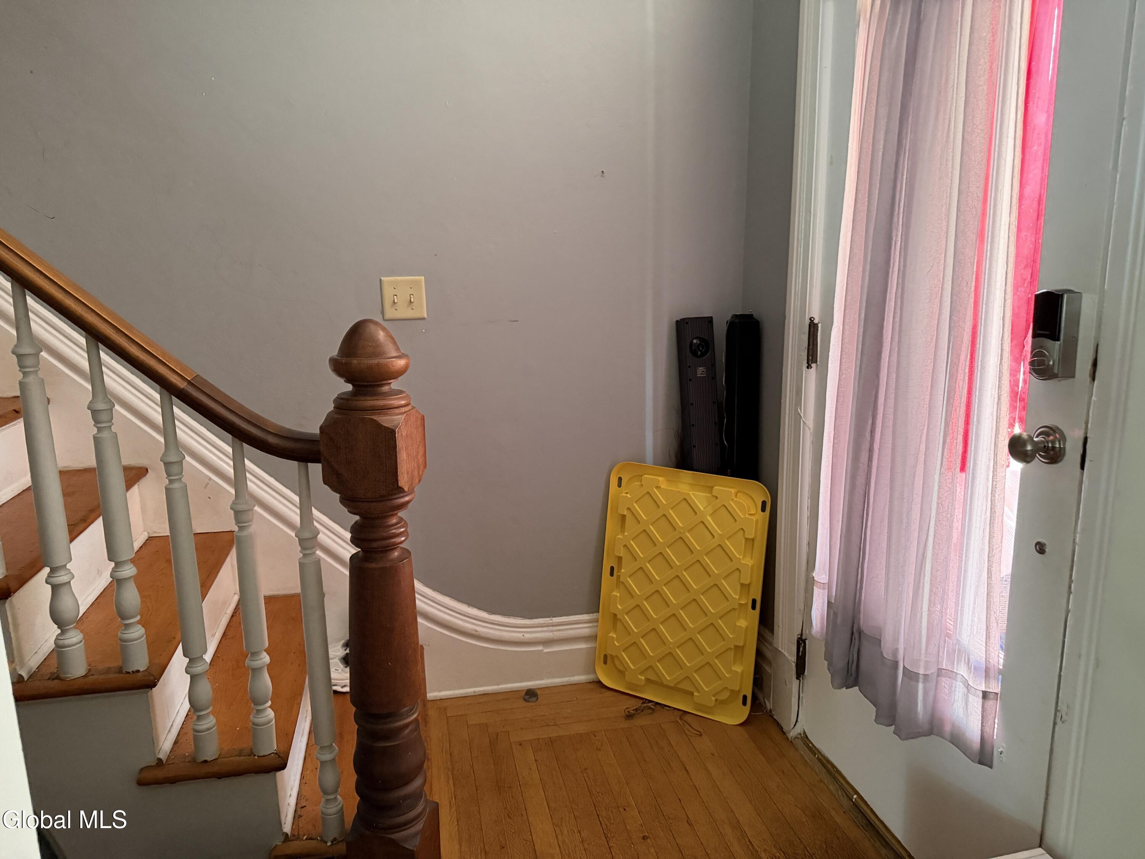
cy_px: 430
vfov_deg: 56.8
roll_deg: +1.0
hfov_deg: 71.6
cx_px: 572
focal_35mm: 24
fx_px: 794
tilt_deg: -11.0
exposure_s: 1/38
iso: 1000
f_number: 1.78
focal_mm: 6.76
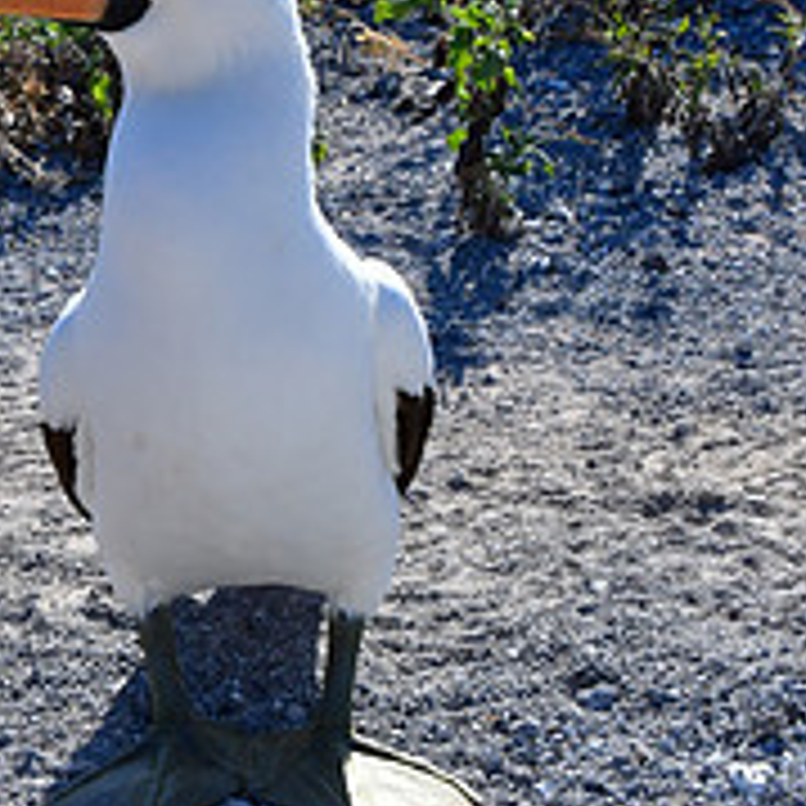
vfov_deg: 10.6
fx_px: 4347
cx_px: 257
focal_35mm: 165
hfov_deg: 10.6
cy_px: 223
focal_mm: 40
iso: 200
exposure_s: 1/160
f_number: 20
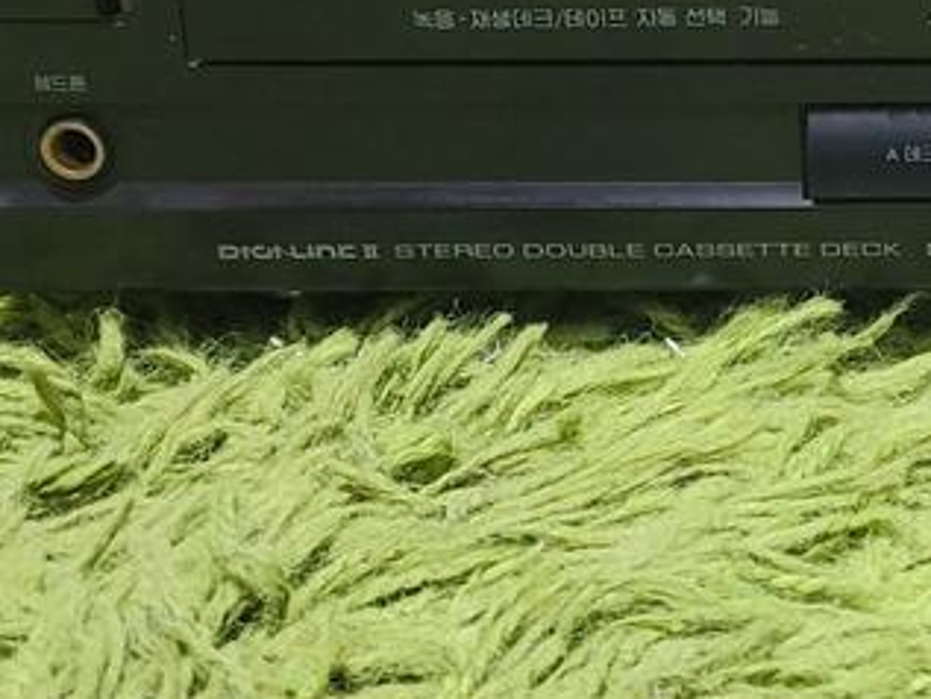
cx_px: 1386
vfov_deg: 13.9
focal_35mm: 105
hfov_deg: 17.0
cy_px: 32
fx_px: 2825
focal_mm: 5.4
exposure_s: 1/40
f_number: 1.8
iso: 320
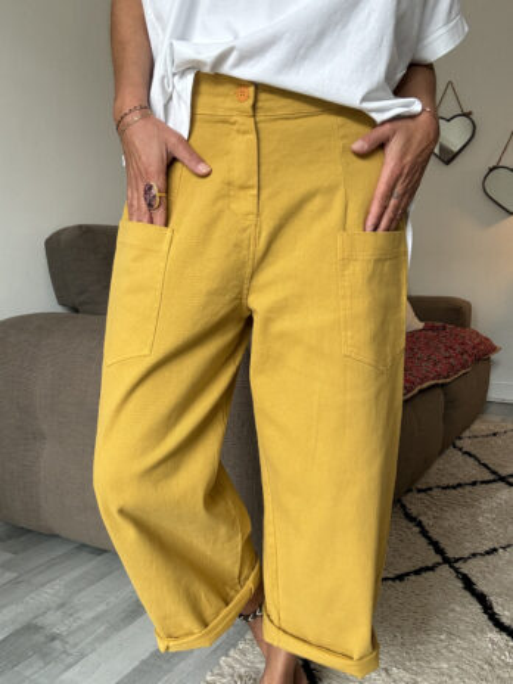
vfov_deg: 60.0
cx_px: 256
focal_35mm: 30
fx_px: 593
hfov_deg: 46.8
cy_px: 342
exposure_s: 1/86
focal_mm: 2.69
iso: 80
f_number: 1.9
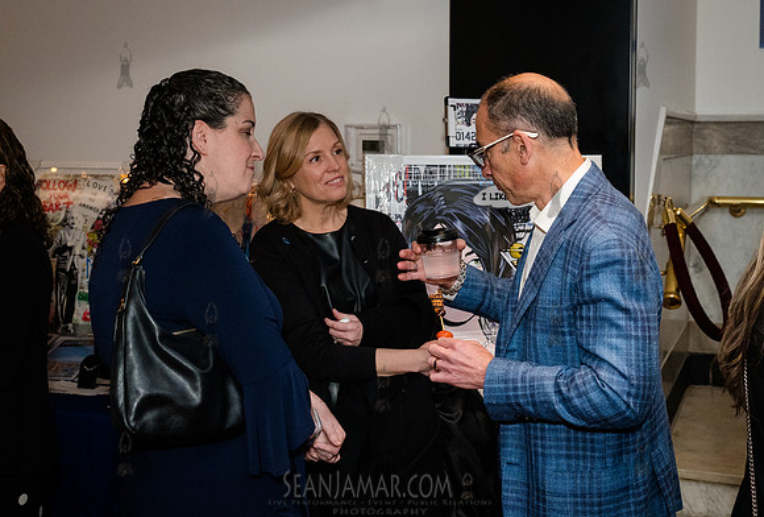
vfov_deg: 27.3
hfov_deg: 39.7
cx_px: 363
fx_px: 1059
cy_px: 190
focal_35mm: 50
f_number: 5
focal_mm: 38
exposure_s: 1/320
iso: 6400
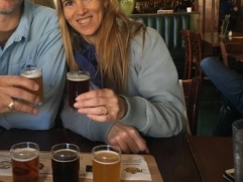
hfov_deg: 41.7
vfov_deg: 32.6
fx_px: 309
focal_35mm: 44
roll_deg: +2.8
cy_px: 61
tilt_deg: -8.4
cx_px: 62
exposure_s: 1/30
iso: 200
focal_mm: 4.15
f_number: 2.2
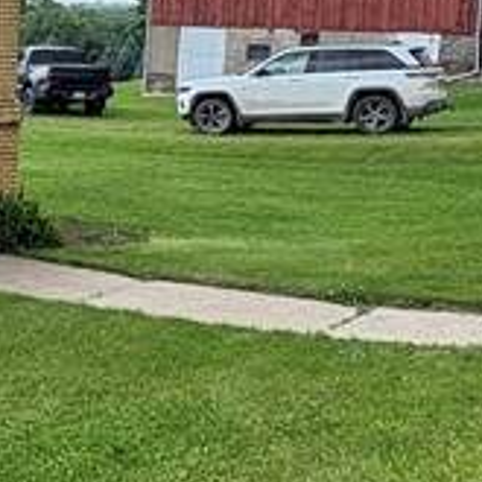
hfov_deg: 19.5
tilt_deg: -5.0
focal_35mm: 77
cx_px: -245
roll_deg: -1.4
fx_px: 1213
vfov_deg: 22.3
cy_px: 120
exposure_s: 1/537
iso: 64
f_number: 2.2
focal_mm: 2.22
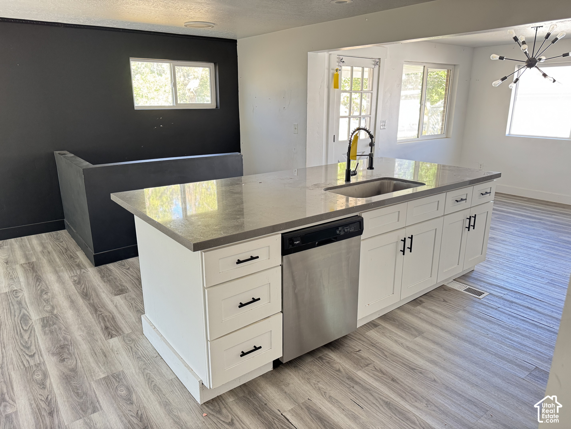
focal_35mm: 24
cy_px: 214
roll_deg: -1.4
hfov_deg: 71.6
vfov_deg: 56.8
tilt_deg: -18.0
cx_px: 286
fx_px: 396
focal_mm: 6.76
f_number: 1.78
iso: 320
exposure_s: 1/60
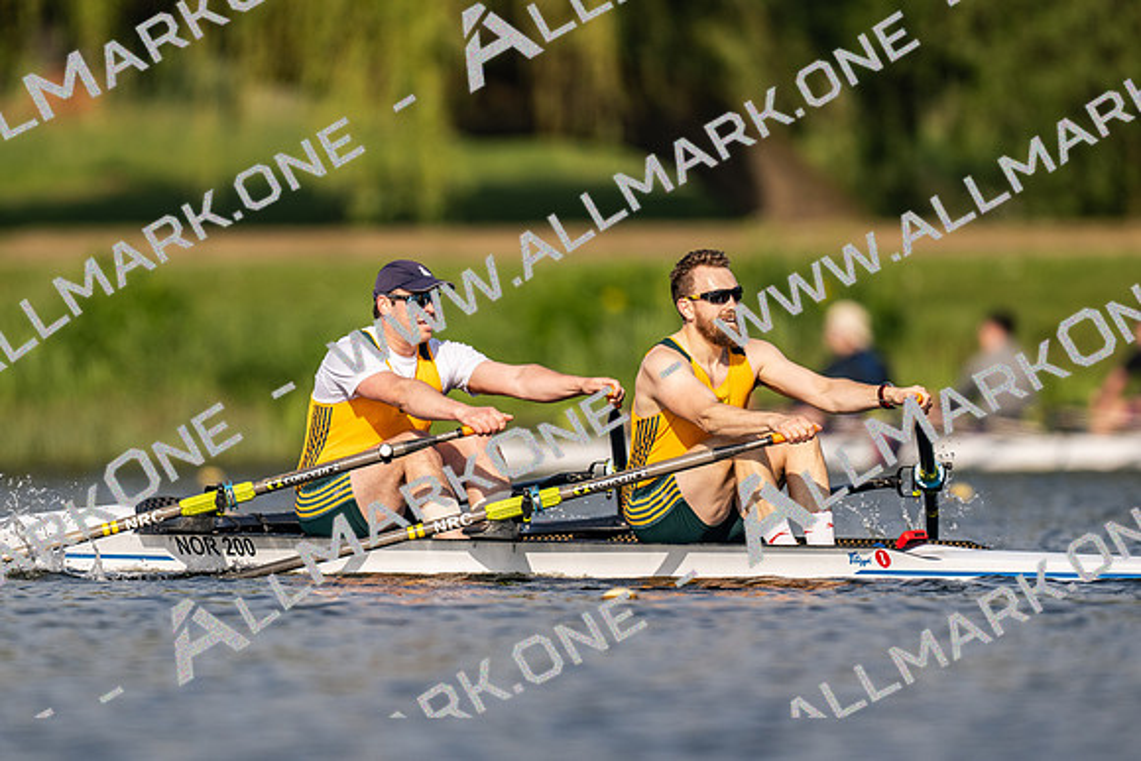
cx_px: 570
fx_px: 28545
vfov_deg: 1.5
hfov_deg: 2.3
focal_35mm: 900
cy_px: 380
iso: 200
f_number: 4
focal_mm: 600
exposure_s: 1/2500
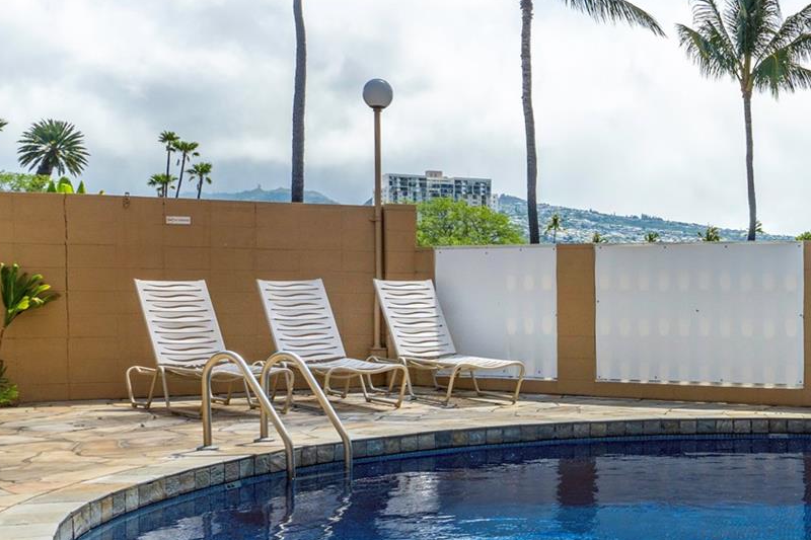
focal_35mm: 54
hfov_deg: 35.7
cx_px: 649
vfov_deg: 25.0
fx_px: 1216
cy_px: 275
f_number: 9
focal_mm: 18
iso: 200
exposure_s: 1/400
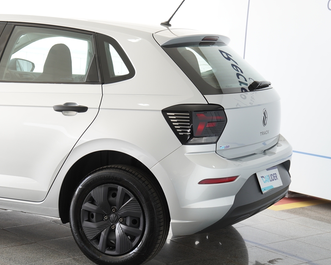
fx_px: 794
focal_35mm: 81
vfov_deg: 19.0
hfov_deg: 23.5
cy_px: 144
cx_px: 141
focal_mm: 44
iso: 160
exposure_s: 1/125
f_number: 4
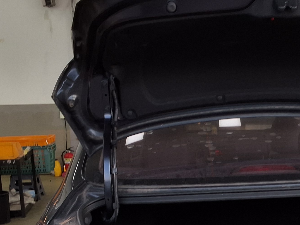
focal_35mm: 69
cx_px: 249
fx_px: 598
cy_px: 190
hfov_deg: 27.5
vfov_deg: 21.0
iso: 50
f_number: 1.9
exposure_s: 1/120
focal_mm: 2.91
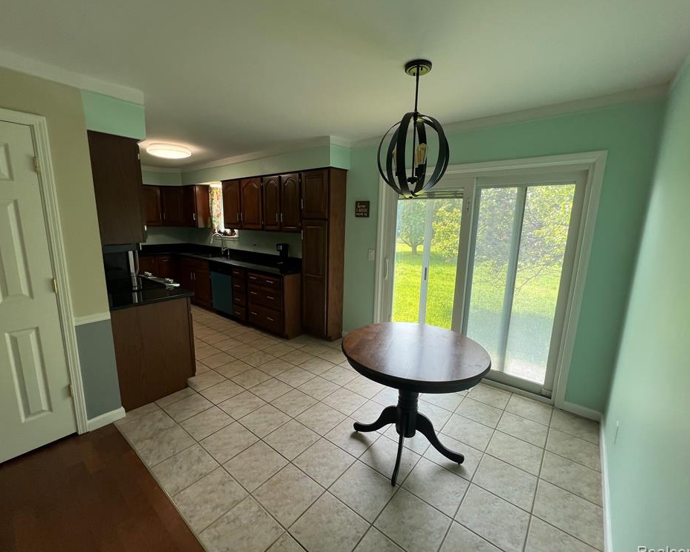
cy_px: 278
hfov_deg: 100.7
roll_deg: +0.0
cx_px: 332
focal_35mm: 14
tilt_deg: -10.9
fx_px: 286
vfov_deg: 88.0
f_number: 1.8
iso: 64
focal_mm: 1.57
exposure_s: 1/120
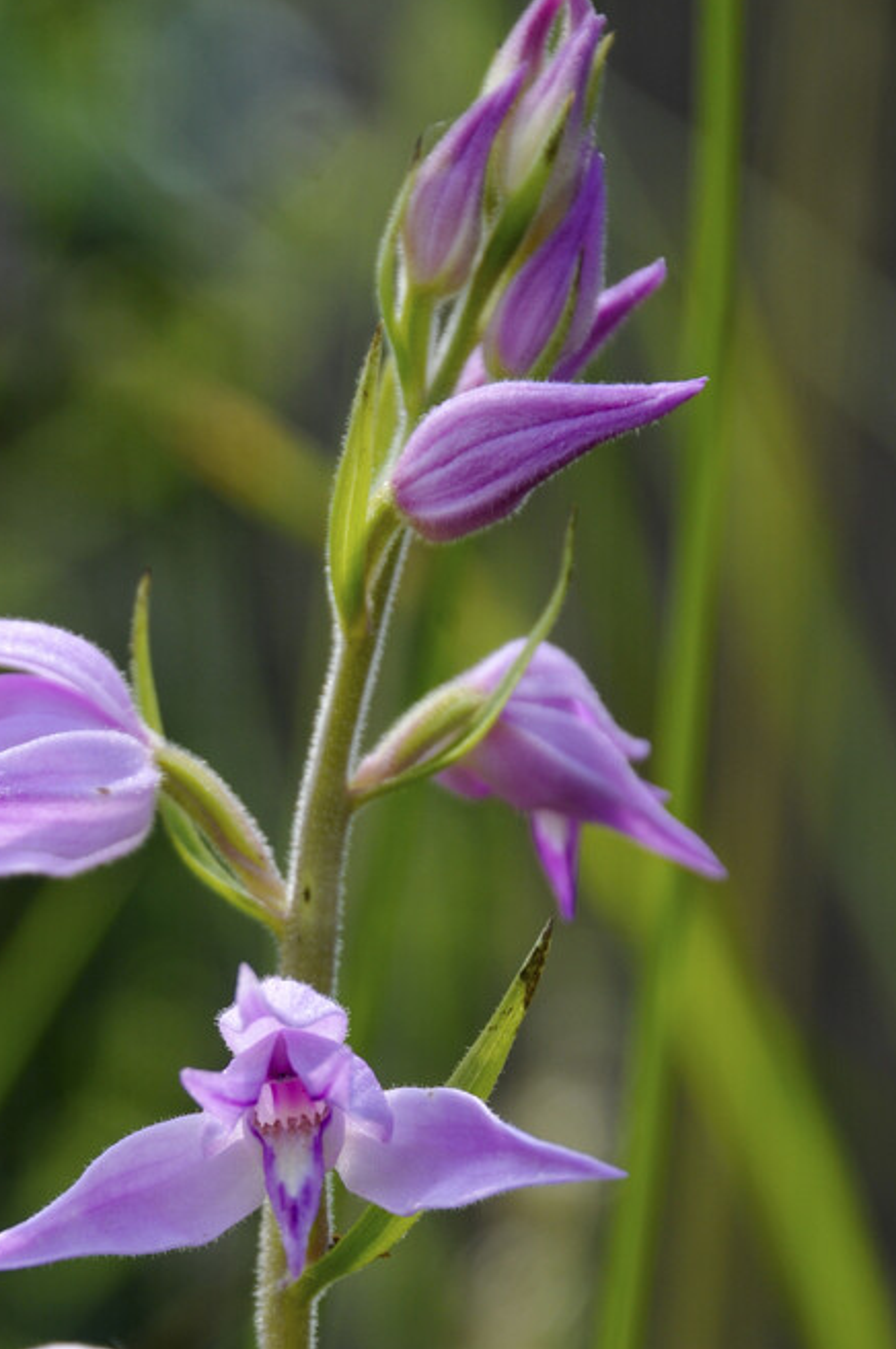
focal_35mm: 468
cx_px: 277
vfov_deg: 4.4
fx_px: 17508
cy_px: 1041
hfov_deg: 2.9
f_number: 9
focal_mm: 200
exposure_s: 1/100
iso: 200
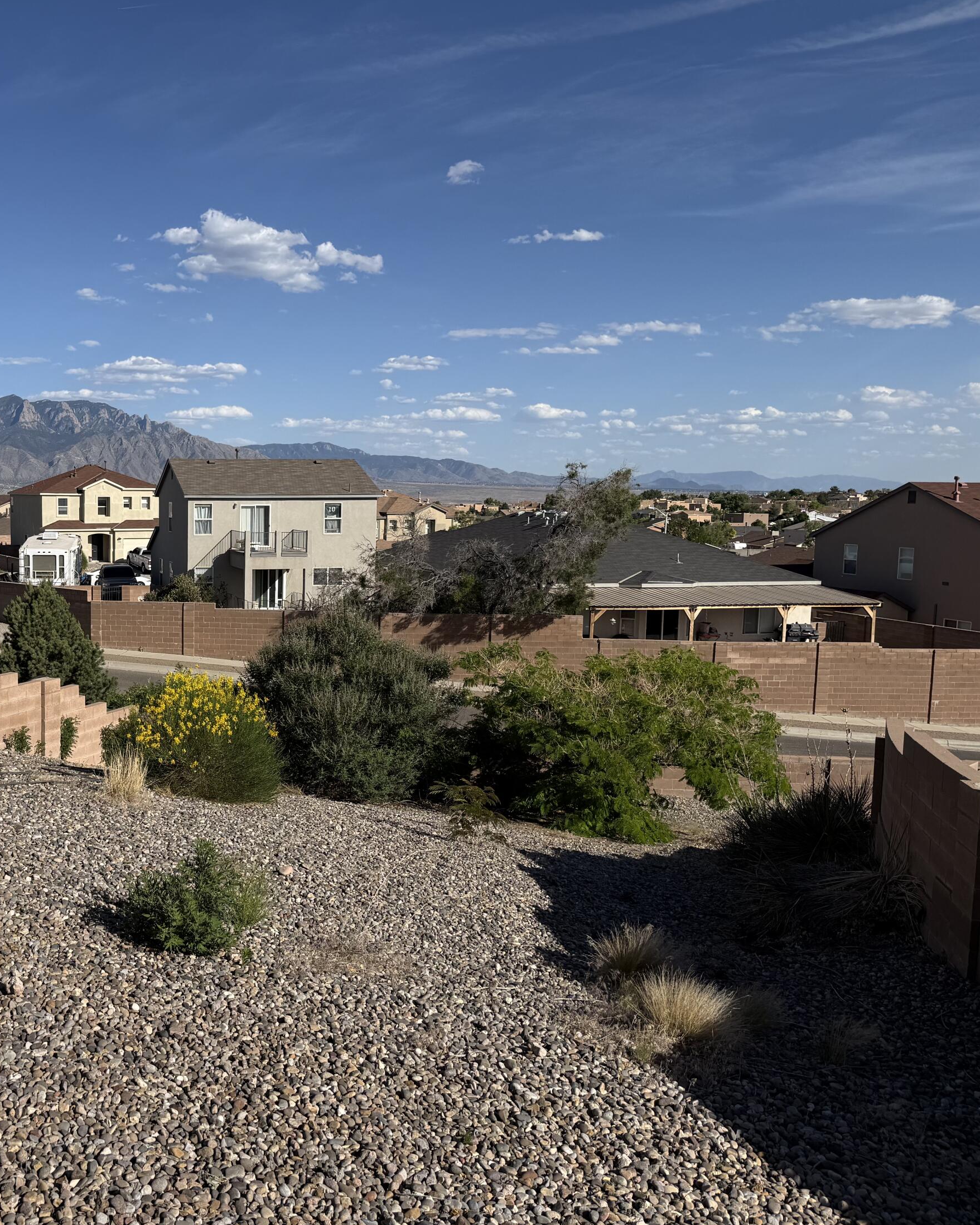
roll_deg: +0.0
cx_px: 162
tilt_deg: -5.2
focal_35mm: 32
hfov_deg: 43.1
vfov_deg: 55.7
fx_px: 1160
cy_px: 617
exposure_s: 1/6711
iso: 80
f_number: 1.78
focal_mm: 6.76
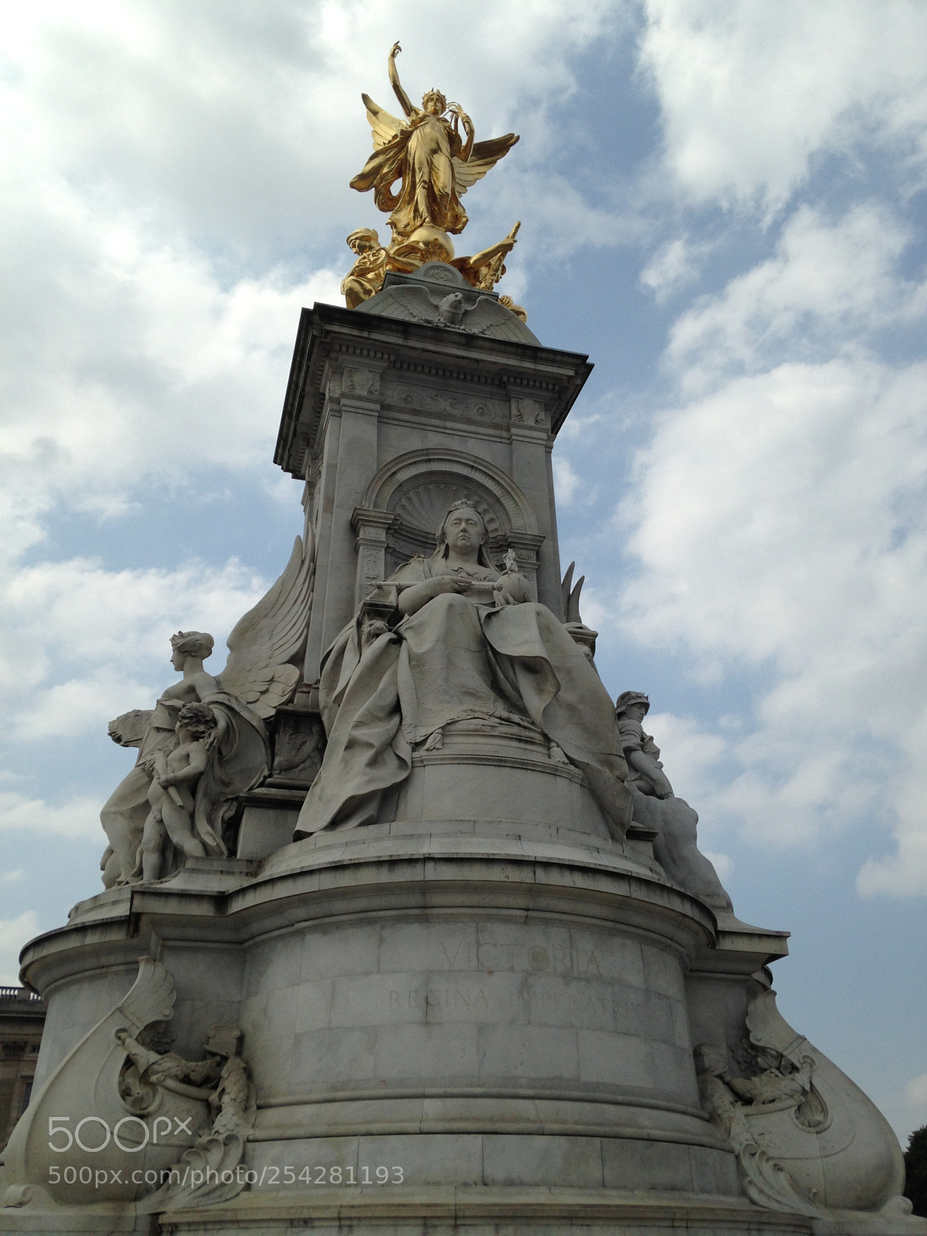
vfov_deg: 55.4
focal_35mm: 33
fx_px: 1178
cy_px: 618
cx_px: 464
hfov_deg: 42.9
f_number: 2.4
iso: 50
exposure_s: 1/3012
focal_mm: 4.12
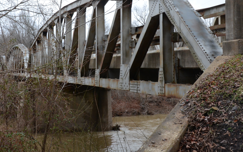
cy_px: 35
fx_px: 444
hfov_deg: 30.5
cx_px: 93
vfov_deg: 19.3
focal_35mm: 67
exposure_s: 1/160
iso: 1000
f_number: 14
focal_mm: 30
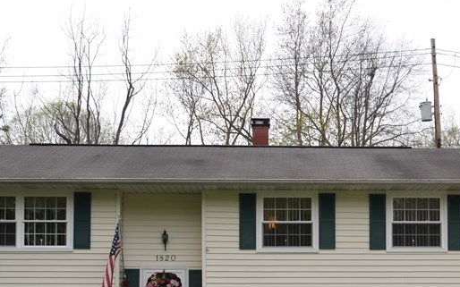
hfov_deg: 24.4
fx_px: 1053
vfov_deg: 15.3
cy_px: 290
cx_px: 344
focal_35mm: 84
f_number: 6.3
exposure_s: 1/250
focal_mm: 26
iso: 100
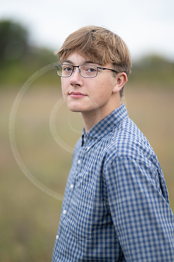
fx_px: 616
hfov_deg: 16.1
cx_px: 87
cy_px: 131
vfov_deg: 23.9
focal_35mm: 85
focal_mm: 85
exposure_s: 1/400
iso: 500
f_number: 1.3
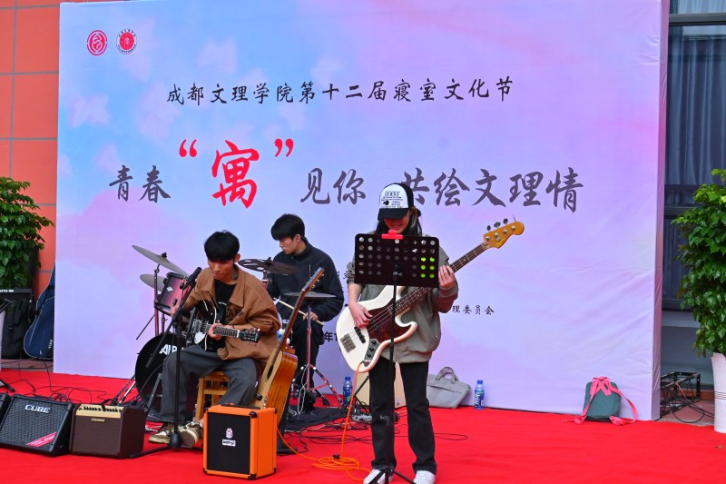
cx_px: 363
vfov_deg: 18.2
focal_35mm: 75
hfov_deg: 27.0
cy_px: 242
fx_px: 1512
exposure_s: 1/4000
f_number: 7.1
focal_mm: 50
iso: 1000
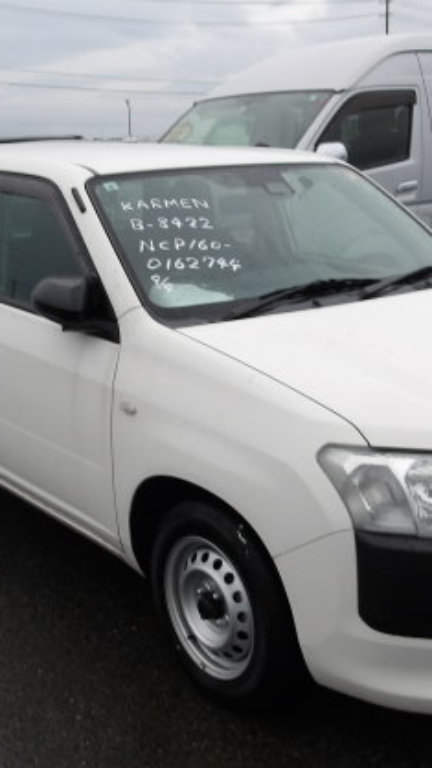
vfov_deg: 45.4
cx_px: 241
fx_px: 917
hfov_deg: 26.5
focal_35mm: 45
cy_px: 412
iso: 100
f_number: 10.4
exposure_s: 1/60
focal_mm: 4.9
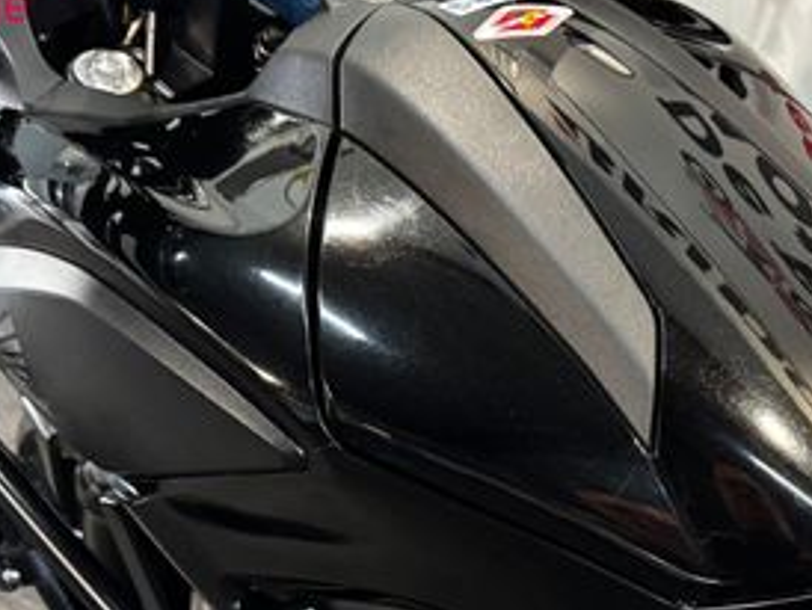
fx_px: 1315
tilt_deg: -38.2
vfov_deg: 24.9
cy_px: 616
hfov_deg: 33.3
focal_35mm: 56
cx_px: 652
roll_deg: -1.4
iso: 800
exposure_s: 1/50
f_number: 1.78
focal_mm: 6.76
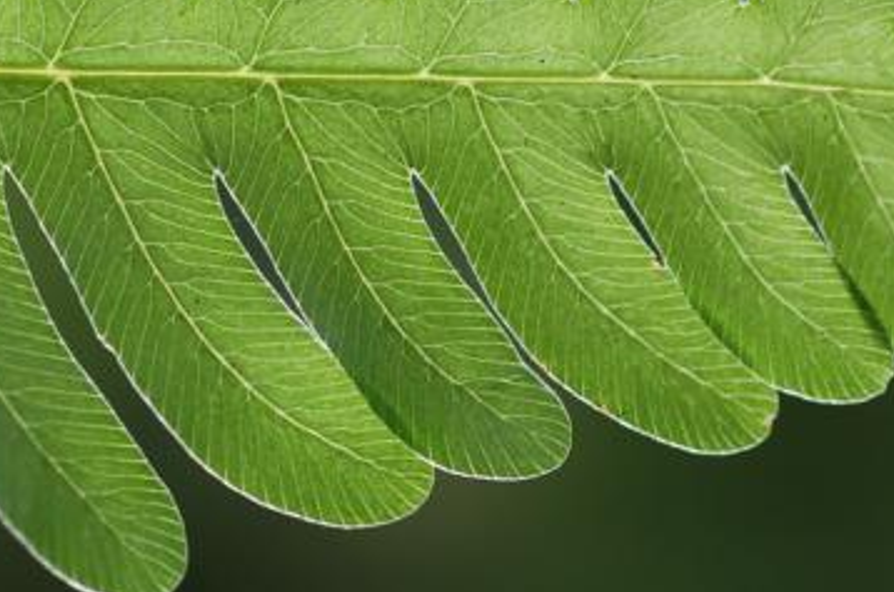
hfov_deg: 13.6
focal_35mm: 151
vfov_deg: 9.0
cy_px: 102
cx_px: 315
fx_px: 3742
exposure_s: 1/100
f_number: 7.1
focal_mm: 60
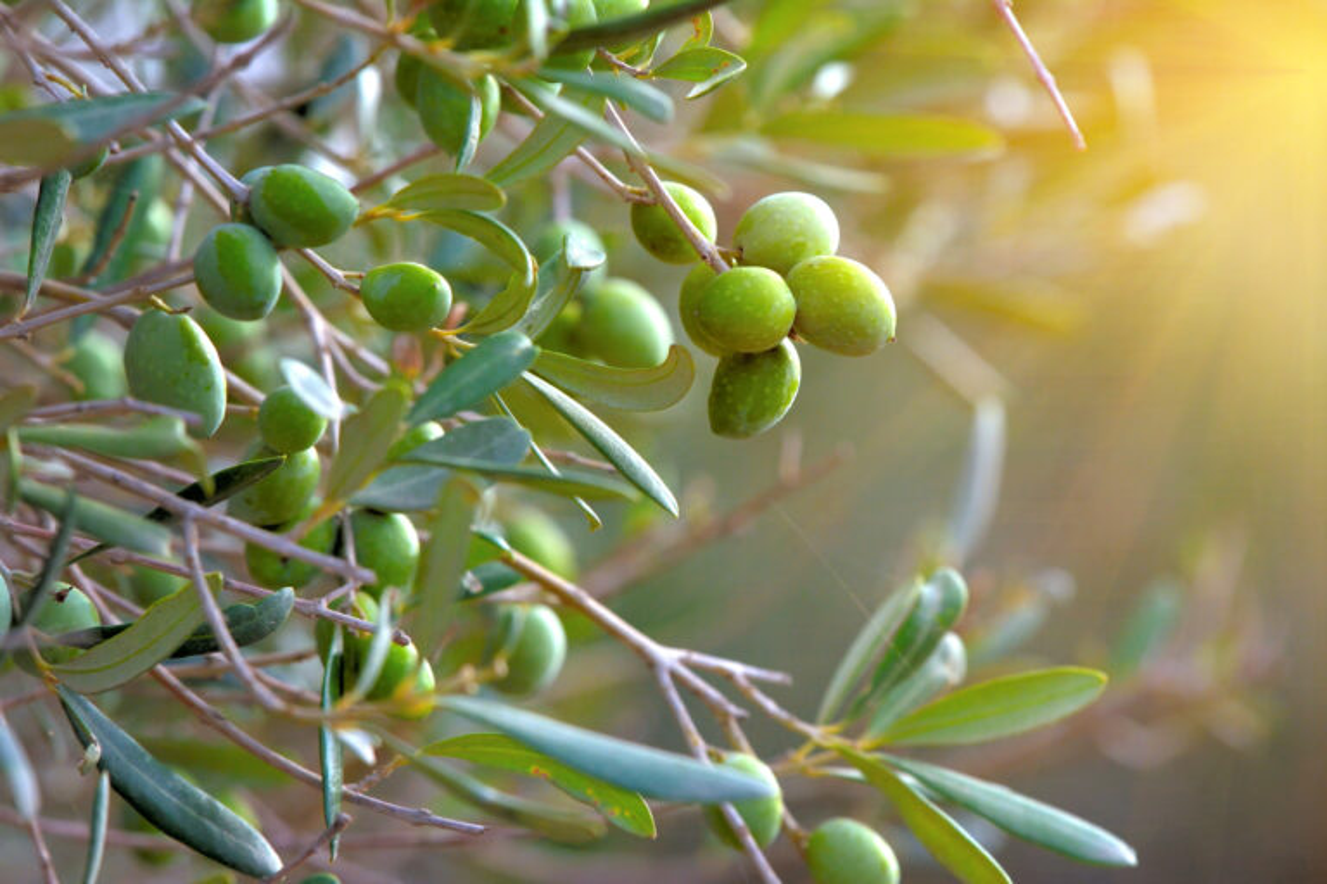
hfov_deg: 9.5
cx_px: 664
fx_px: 8017
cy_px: 442
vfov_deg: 6.3
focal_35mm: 218
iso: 500
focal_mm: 145
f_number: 5
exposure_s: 1/1600
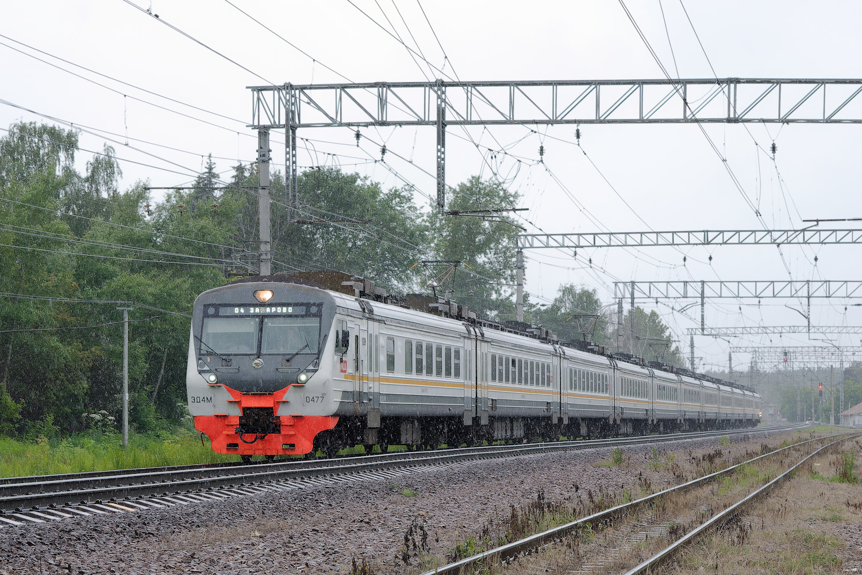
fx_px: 1975
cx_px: 431
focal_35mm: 82
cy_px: 288
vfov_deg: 16.6
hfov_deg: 24.6
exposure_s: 1/500
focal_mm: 55
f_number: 5.6
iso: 1600
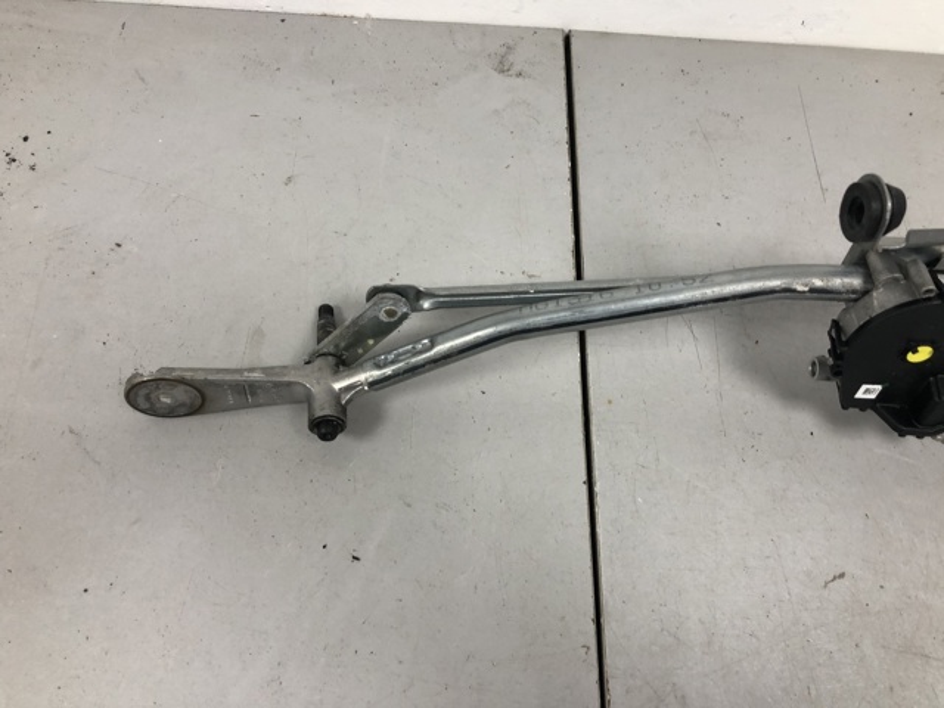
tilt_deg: -59.3
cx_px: 472
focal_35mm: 28
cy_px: 354
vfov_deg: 49.7
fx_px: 764
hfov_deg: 63.4
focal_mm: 4
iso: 40
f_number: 1.8
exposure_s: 1/33
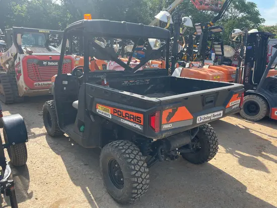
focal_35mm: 26
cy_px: 104
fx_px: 208
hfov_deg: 67.3
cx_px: 138
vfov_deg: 53.1
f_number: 1.6
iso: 50
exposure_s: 1/1140
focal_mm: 5.1
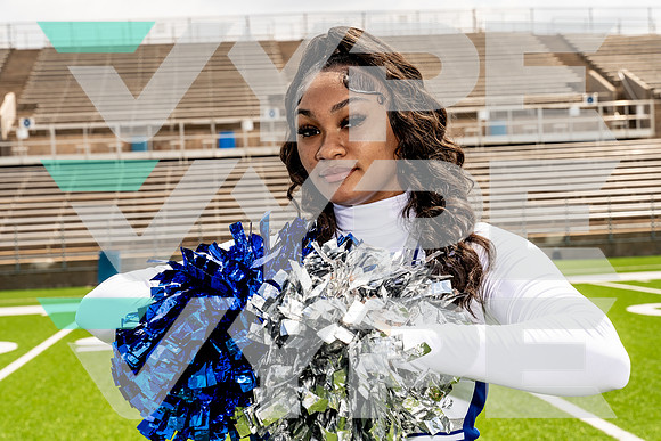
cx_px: 330
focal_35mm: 68
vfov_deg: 20.0
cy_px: 220
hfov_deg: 29.6
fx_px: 1249
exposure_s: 1/250
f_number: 9
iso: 100
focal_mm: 68
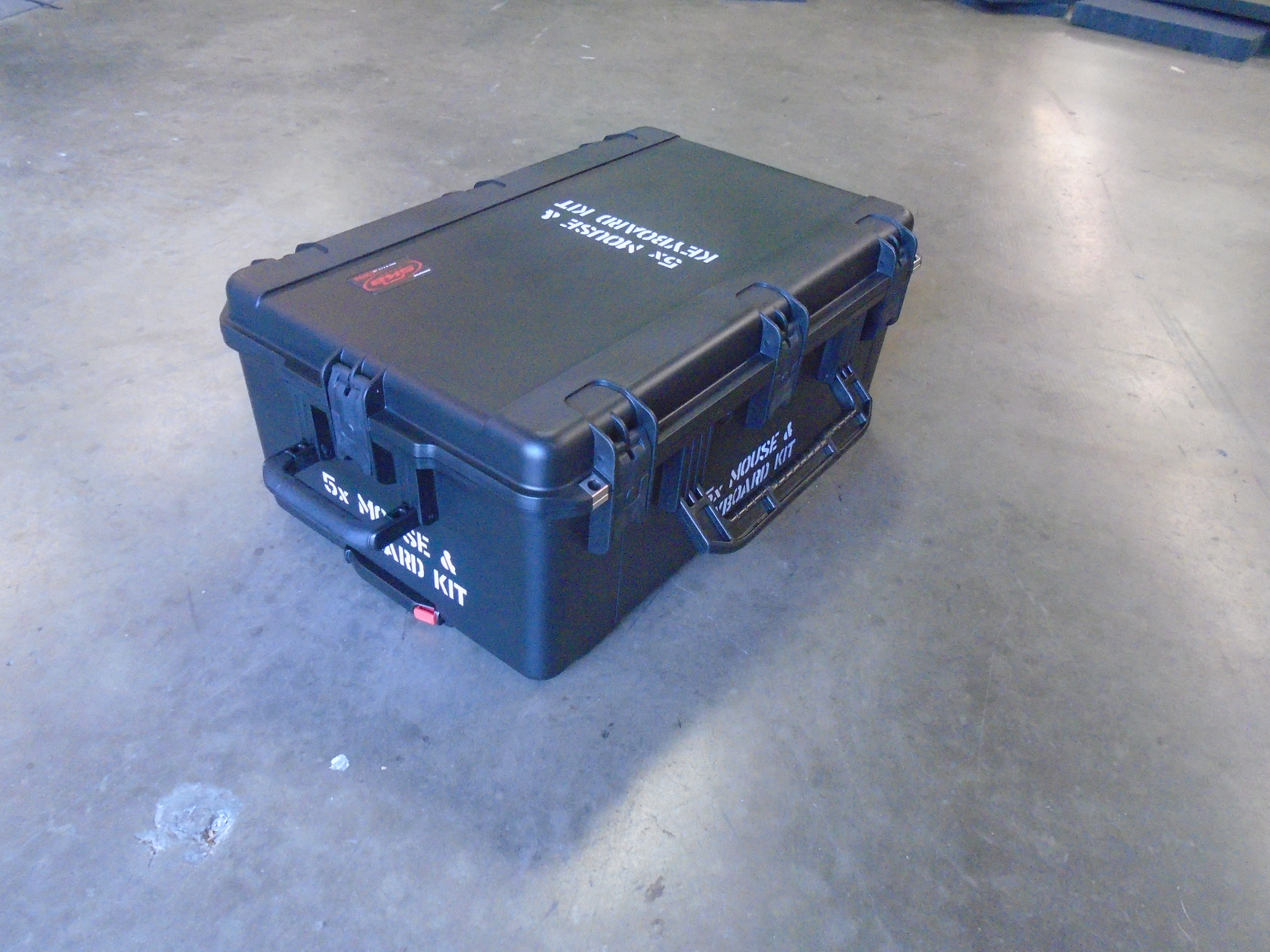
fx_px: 954
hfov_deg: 67.3
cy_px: 476
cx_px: 635
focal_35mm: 26
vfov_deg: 53.1
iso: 800
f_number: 3.2
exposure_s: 1/60
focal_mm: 4.6
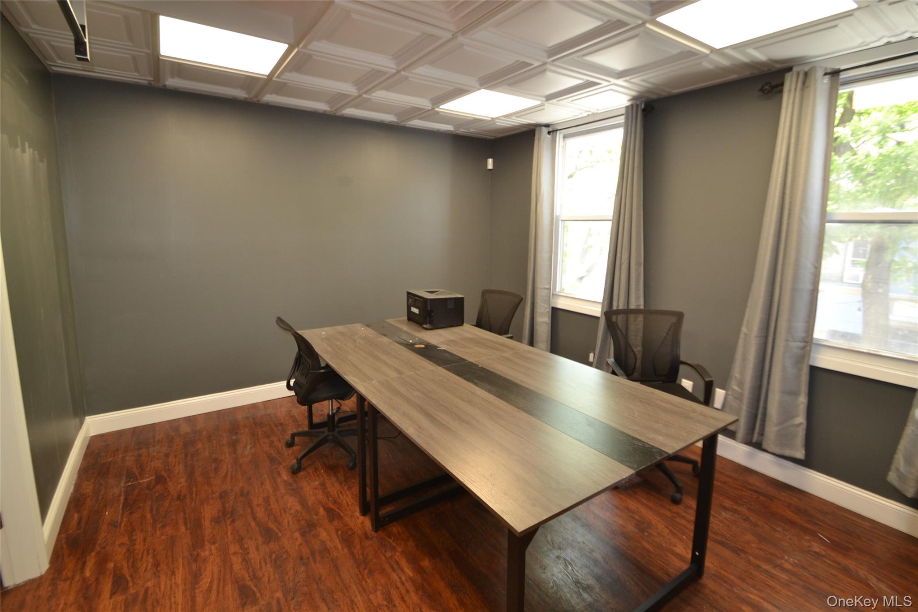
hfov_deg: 100.4
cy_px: 306
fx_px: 382
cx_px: 459
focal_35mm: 15
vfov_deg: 77.3
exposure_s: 1/60
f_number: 3.5
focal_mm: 10
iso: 400
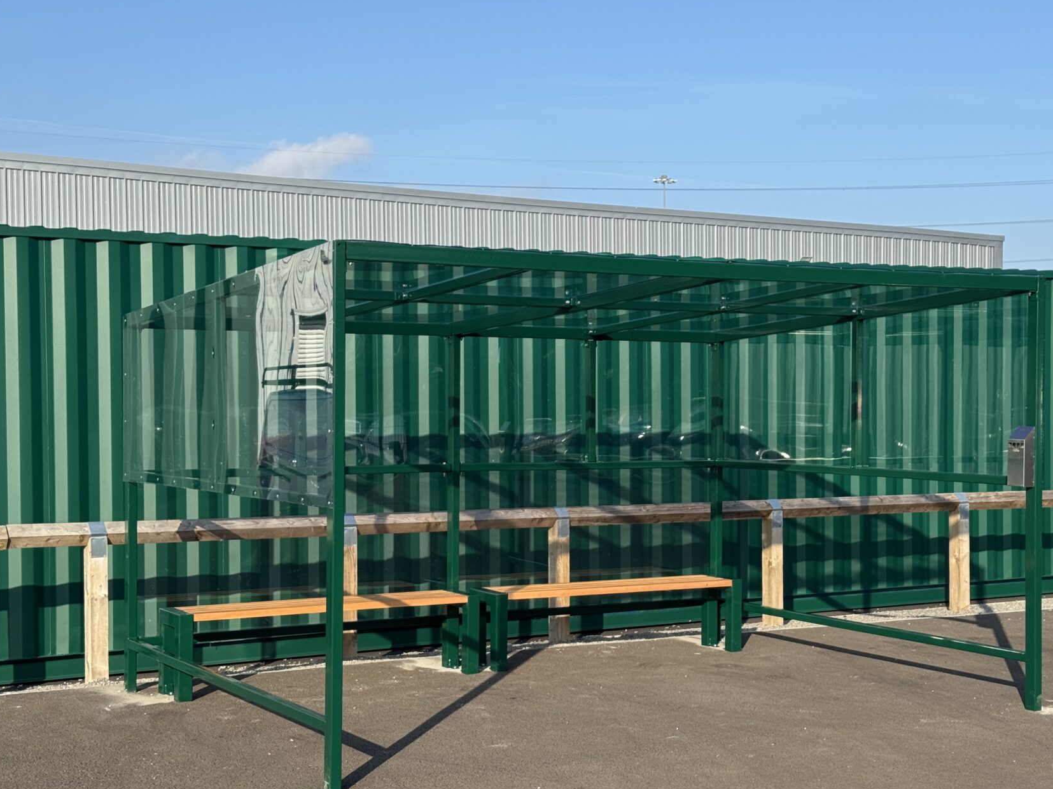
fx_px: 1764
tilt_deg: +0.0
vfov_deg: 25.2
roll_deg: +2.6
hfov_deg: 33.2
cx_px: 618
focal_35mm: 58
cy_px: 439
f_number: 1.78
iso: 64
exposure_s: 1/3425
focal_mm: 6.76
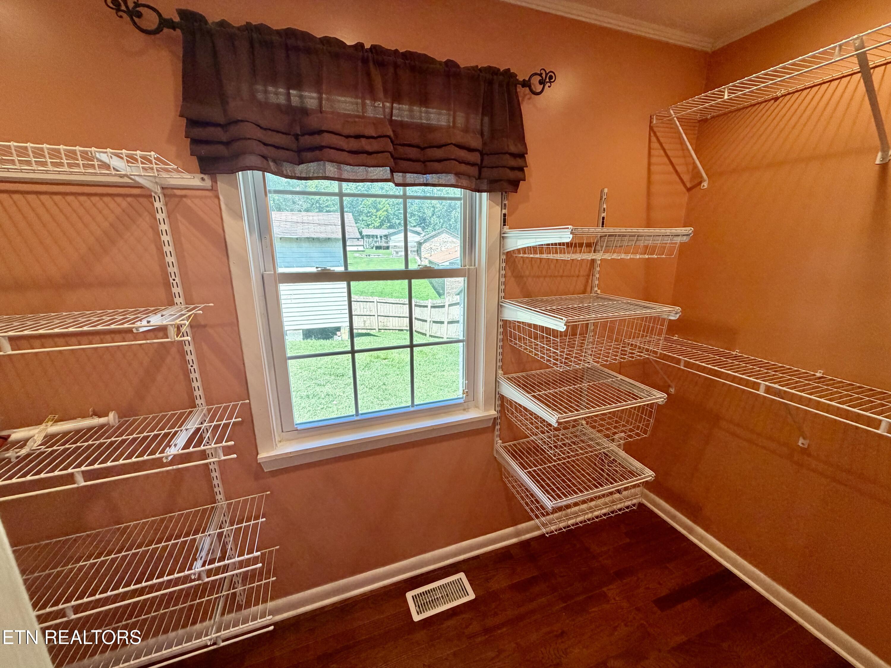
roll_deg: +0.4
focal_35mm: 14
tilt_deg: -13.9
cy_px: 334
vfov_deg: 85.7
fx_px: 360
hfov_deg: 102.1
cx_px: 446
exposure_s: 1/120
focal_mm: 2.22
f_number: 2.2
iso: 250
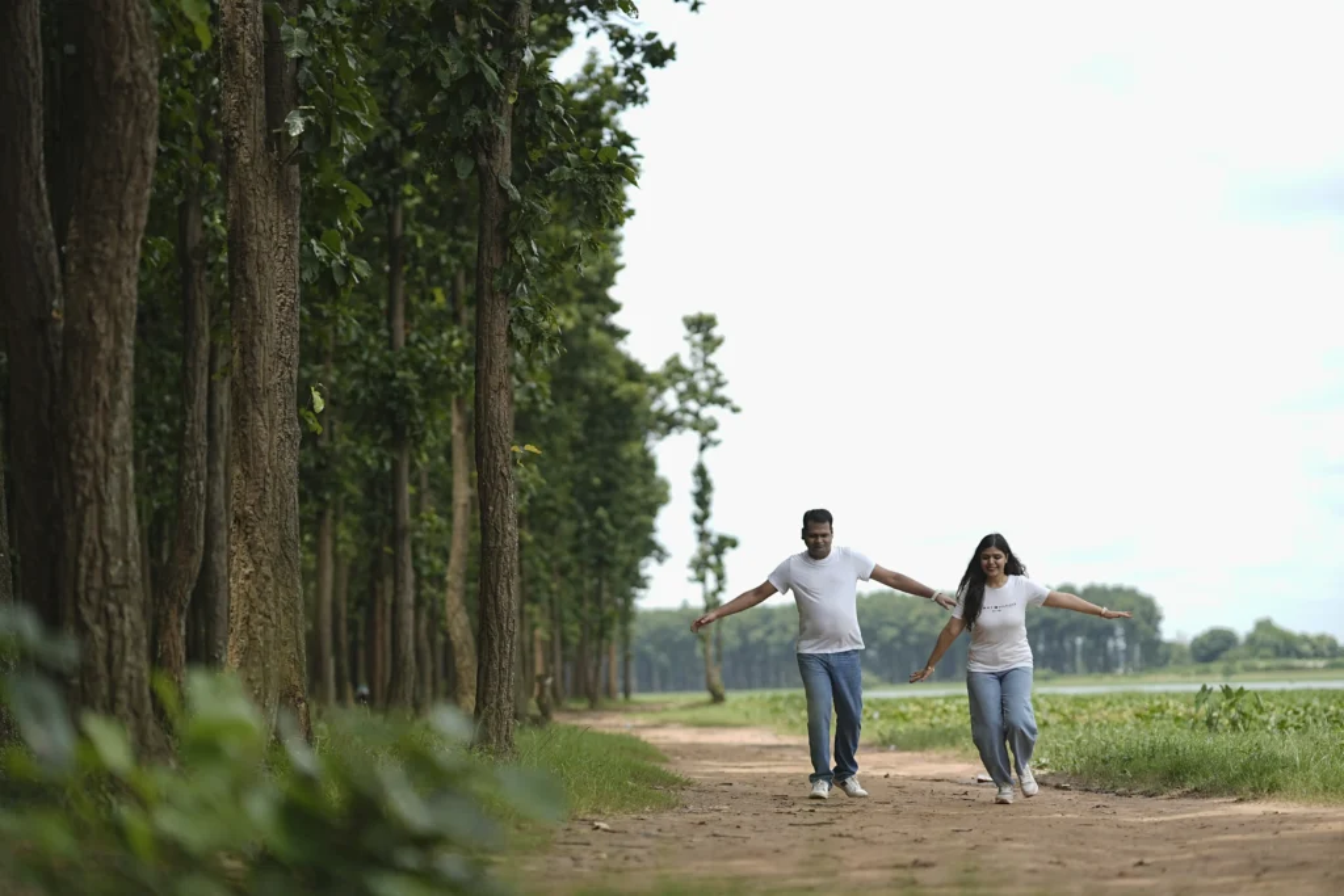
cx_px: 672
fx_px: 3174
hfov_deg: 23.9
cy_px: 448
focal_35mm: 85
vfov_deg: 16.1
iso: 80
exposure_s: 1/2000
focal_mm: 85
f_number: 1.8
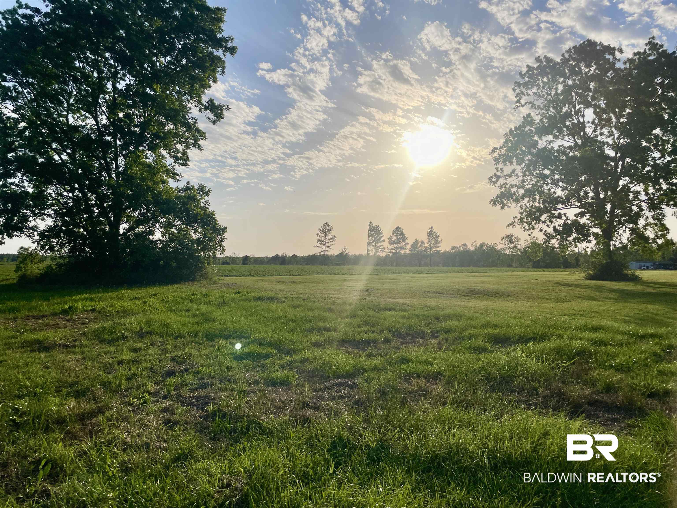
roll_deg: +1.8
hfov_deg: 67.3
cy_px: 254
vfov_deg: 53.1
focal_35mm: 26
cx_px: 338
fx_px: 508
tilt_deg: +1.2
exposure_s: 1/11905
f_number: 1.6
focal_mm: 4.2
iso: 32
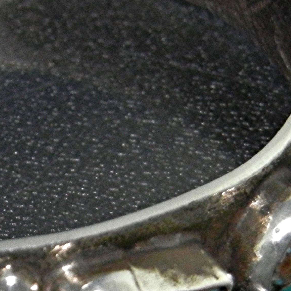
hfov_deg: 9.4
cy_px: 156
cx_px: -79
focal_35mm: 183
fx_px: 1740
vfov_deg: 9.6
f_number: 8
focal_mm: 10.6
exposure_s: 1/30
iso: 800
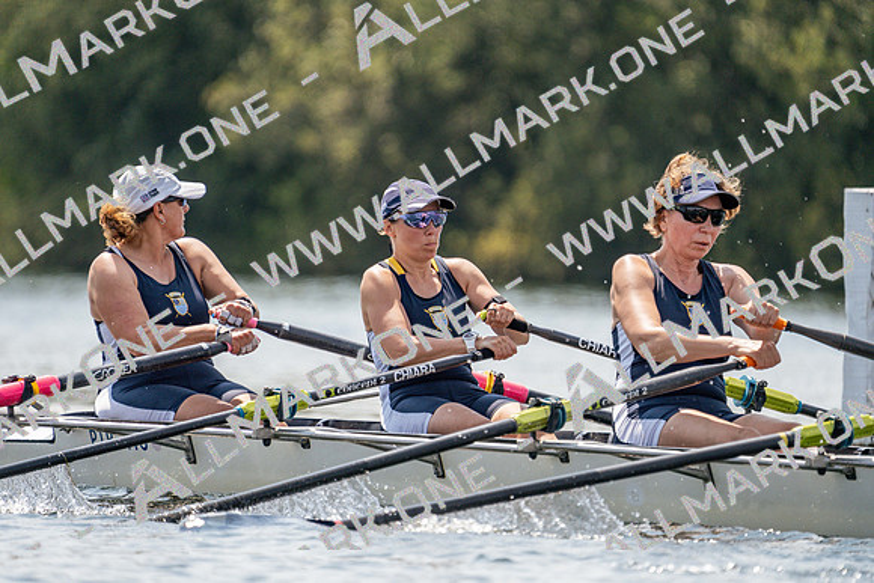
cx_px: 437
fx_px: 14569
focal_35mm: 600
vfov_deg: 2.3
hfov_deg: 3.4
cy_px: 292
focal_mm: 600
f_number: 6.3
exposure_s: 1/1600
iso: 320
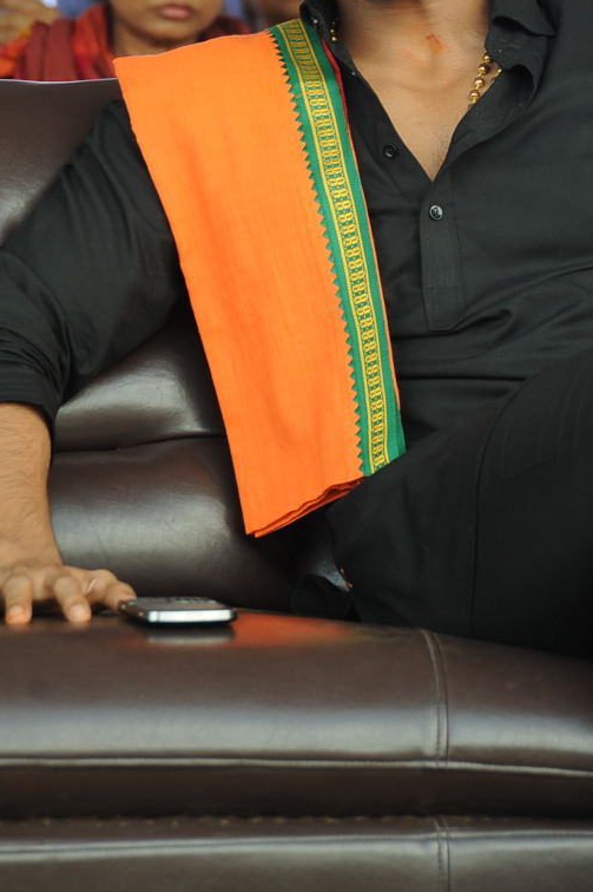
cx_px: 368
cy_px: 295
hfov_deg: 5.4
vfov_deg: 8.1
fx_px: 6284
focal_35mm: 254
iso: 500
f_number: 5.6
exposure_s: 1/125
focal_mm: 120
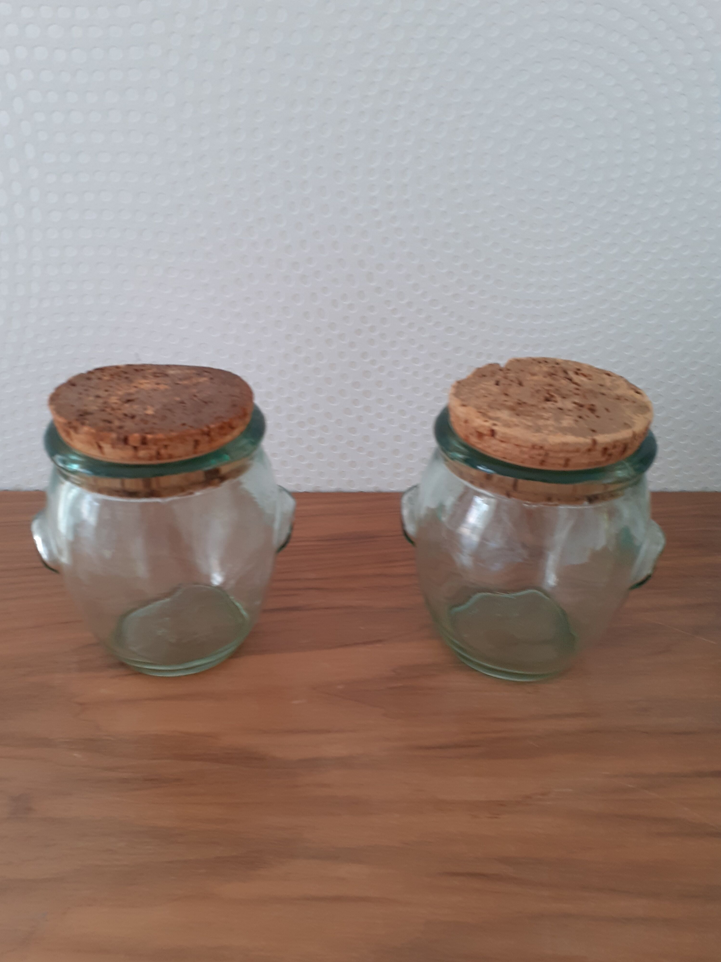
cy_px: 498
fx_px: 778
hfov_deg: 49.7
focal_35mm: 28
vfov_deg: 63.4
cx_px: 350
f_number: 1.9
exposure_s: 1/50
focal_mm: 3.6
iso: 64
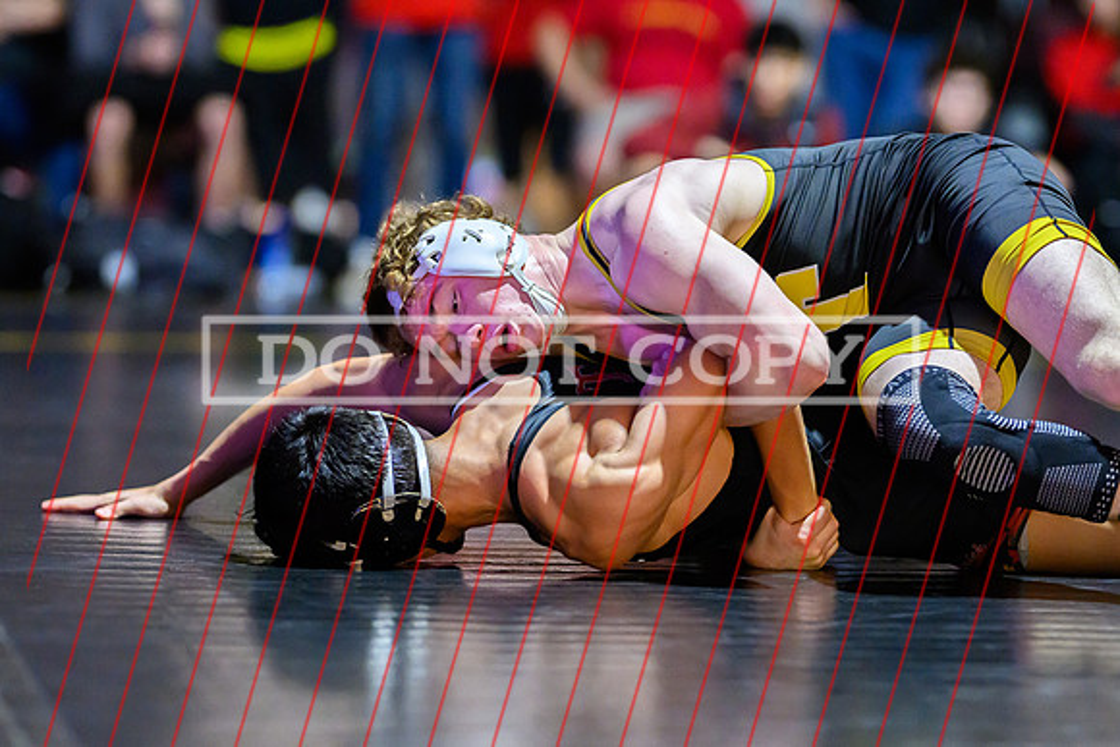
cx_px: 627
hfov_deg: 12.8
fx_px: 4995
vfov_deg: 8.6
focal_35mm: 161
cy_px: 400
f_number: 2
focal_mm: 135
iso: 8000
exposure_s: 1/640
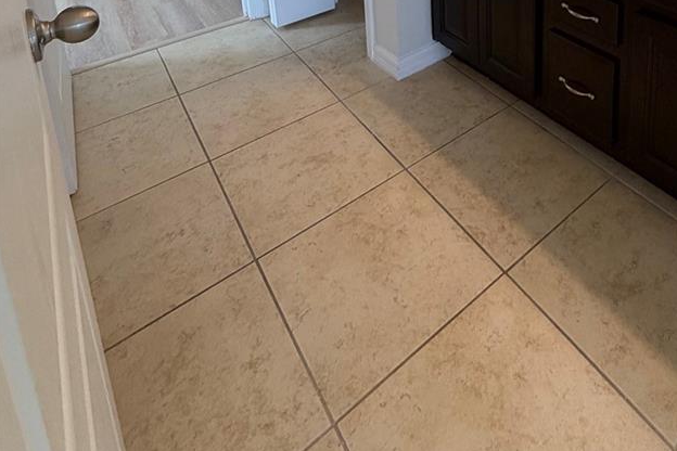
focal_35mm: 28
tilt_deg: -12.3
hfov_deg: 62.7
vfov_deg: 34.2
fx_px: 527
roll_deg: +0.6
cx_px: 484
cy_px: -126
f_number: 2.2
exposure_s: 1/120
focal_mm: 2.22
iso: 125
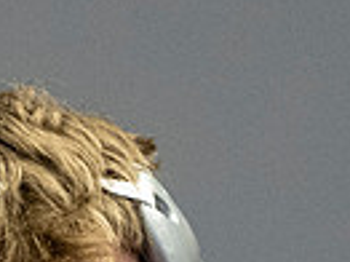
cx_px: 78
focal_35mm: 2045
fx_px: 20658
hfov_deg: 1.0
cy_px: 447
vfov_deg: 0.7
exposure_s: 1/1000
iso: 3200
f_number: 2.8
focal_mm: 200
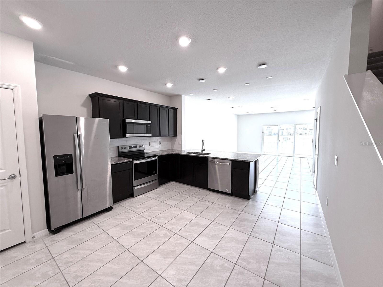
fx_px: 155
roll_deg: +0.6
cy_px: 144
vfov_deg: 85.7
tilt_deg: -3.2
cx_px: 192
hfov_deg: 102.1
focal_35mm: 14
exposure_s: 1/120
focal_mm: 2.22
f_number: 2.2
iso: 80
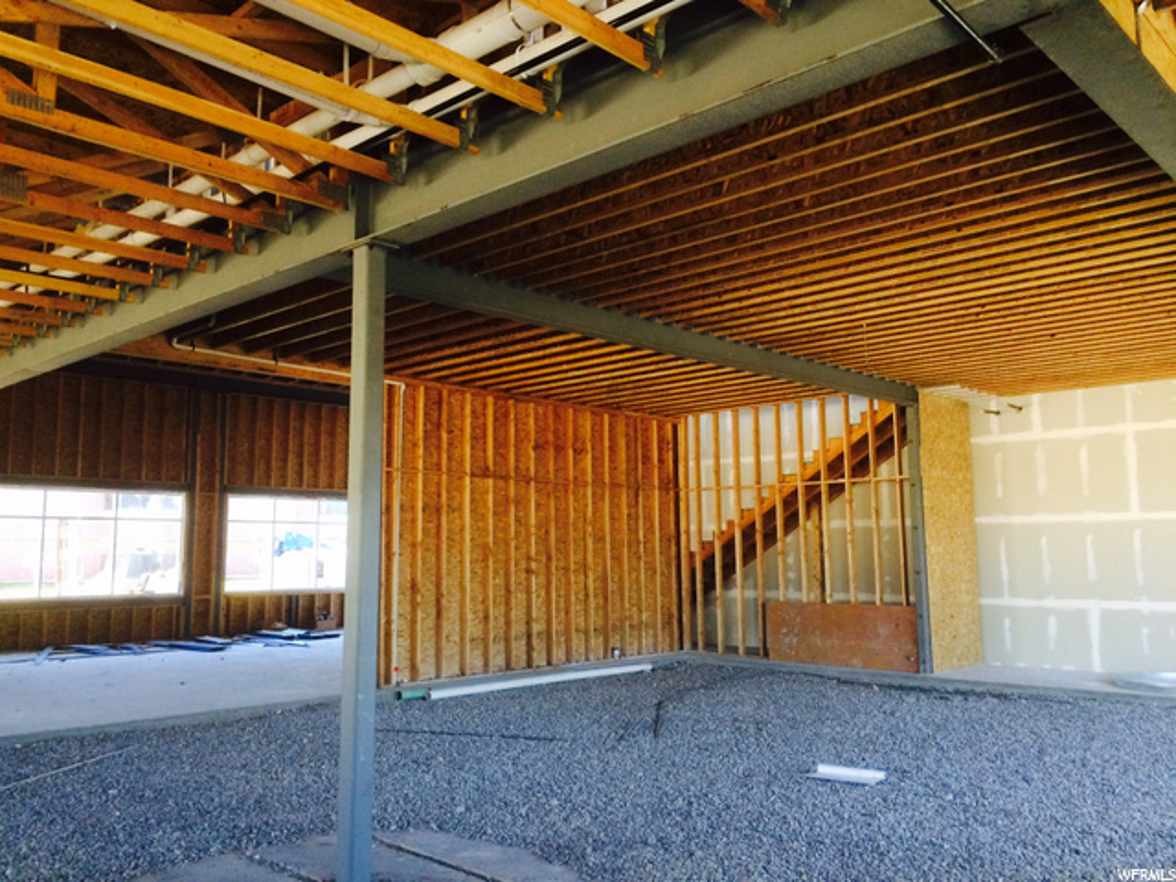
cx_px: 588
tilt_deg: +6.3
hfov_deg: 61.7
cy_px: 441
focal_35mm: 29
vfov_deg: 48.2
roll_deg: +0.4
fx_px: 985
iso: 200
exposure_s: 1/30
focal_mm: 4.15
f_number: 2.2
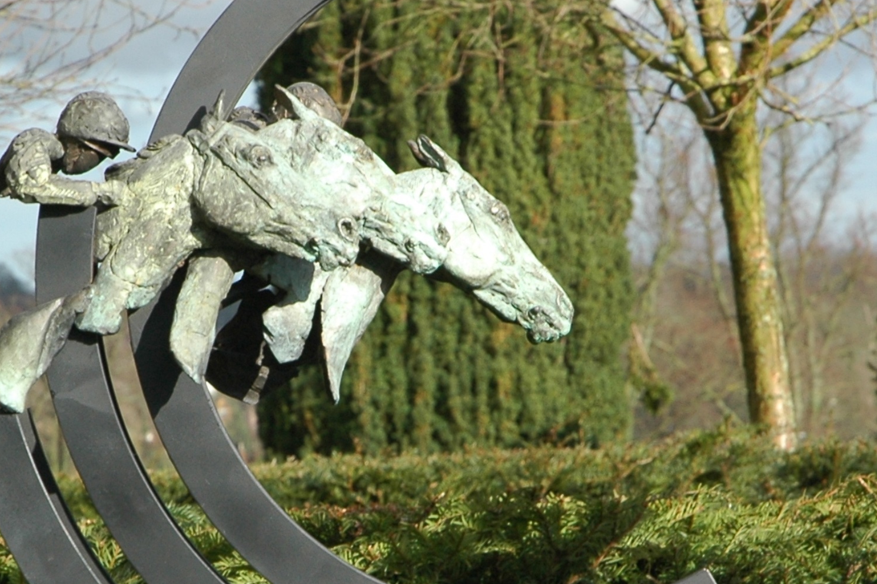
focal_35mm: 126
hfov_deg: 16.3
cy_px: 291
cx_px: 356
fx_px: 3060
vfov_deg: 10.9
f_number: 10
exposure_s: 1/160
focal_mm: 65
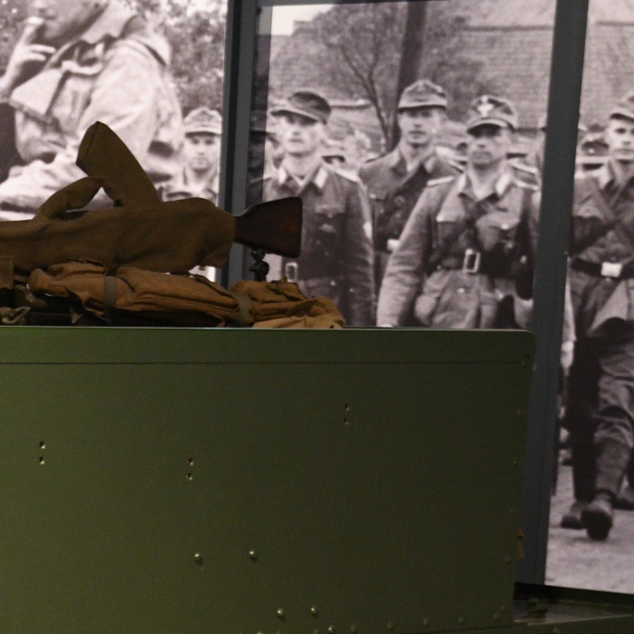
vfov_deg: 12.5
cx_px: -365
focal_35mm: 137
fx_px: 2839
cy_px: 735
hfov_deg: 12.1
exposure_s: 1/13
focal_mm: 31
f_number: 3.2
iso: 1250
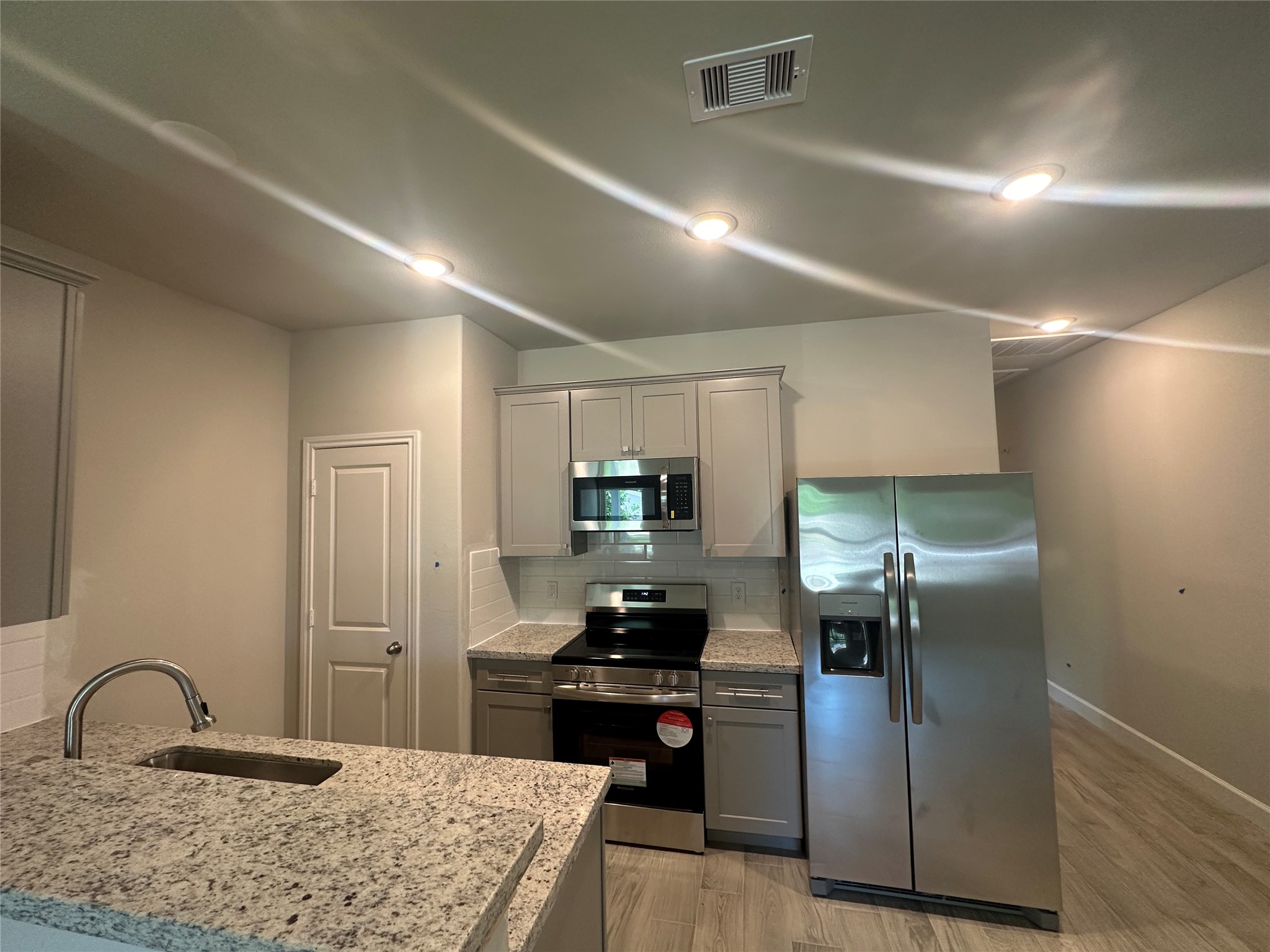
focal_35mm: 14
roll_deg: +0.8
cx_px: 635
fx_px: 514
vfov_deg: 85.7
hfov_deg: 102.1
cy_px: 476
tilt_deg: +2.2
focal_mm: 2.22
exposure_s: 1/60
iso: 160
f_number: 2.2
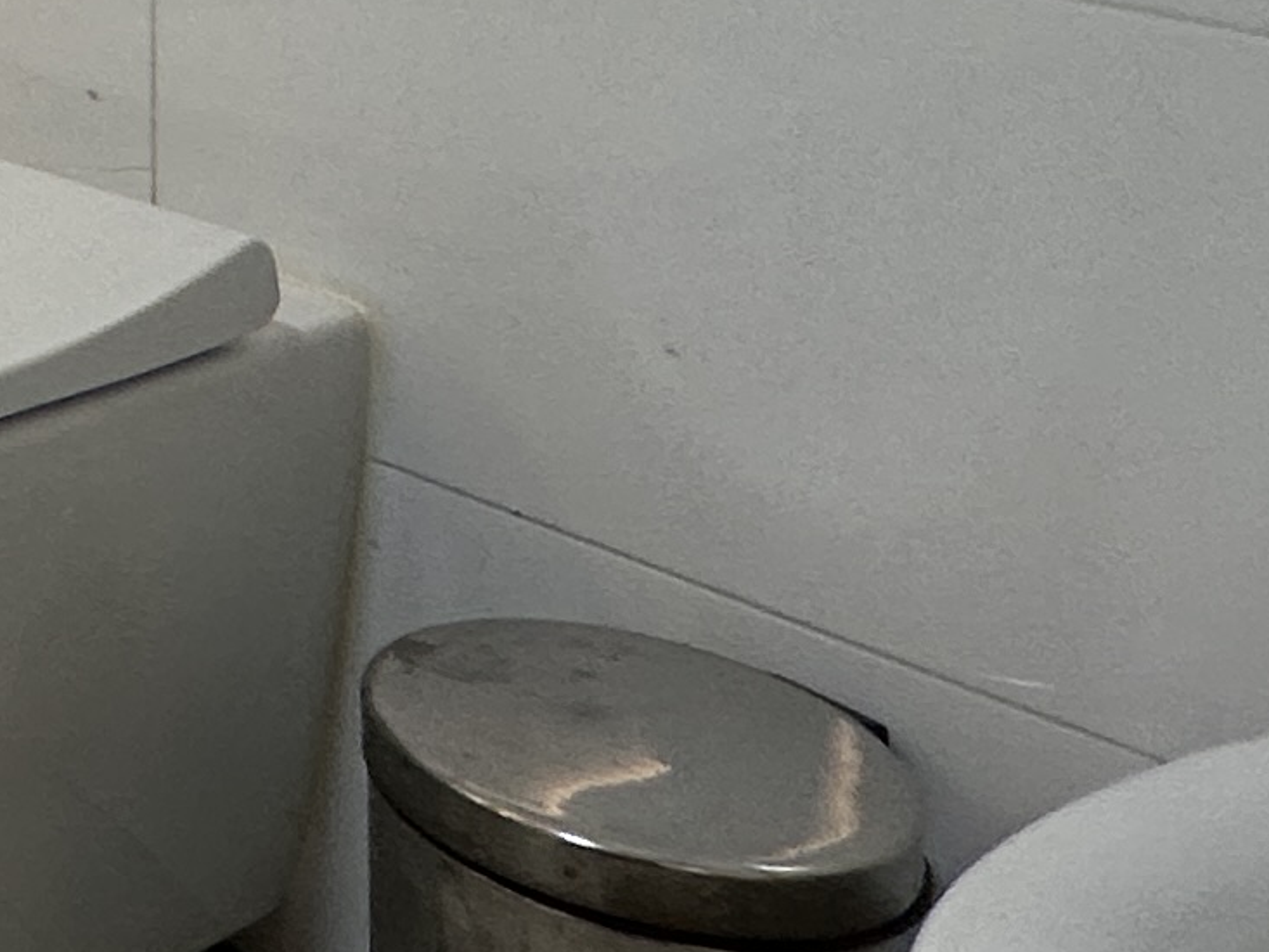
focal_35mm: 77
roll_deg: -0.8
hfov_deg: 18.9
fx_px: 2823
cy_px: -730
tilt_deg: +1.7
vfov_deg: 16.3
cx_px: -1060
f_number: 2.2
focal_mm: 2.22
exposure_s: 1/100
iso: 64
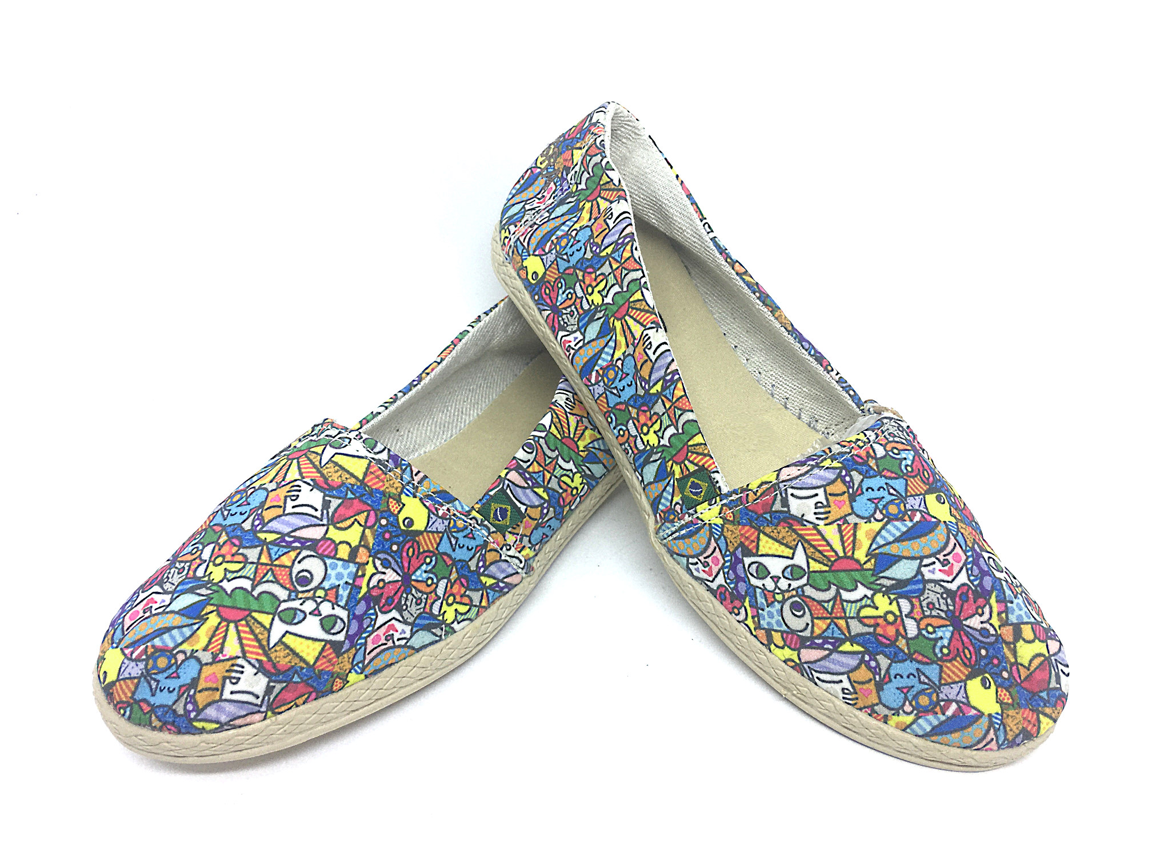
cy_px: 432
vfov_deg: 48.2
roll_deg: +0.4
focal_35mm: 29
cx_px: 576
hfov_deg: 61.7
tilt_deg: -34.1
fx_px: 965
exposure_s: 1/259
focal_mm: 4.15
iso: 25
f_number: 2.2
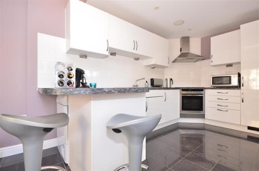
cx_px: 130
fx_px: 118
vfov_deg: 71.8
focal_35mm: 16
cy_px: 86
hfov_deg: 95.1
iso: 400
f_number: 8
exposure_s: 1/8
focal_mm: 11
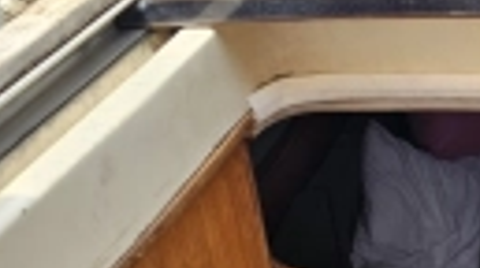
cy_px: 709
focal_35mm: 107
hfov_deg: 18.5
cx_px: 640
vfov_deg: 9.6
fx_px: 1359
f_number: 1.7
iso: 12
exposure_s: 1/100
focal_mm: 6.3
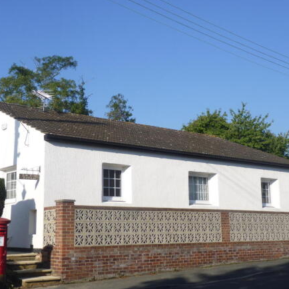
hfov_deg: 30.0
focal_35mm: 57
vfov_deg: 30.0
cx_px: 137
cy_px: 144
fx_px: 538
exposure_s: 1/1000
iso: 80
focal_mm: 8.5
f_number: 3.2
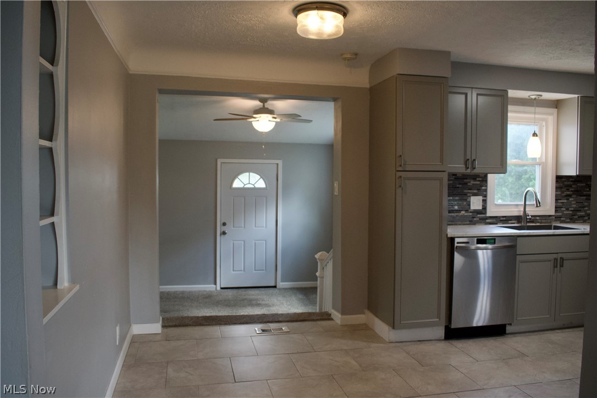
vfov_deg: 43.6
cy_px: 199
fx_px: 497
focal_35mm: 30
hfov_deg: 61.9
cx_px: 298
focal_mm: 20
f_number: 5.6
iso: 1250
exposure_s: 1/125
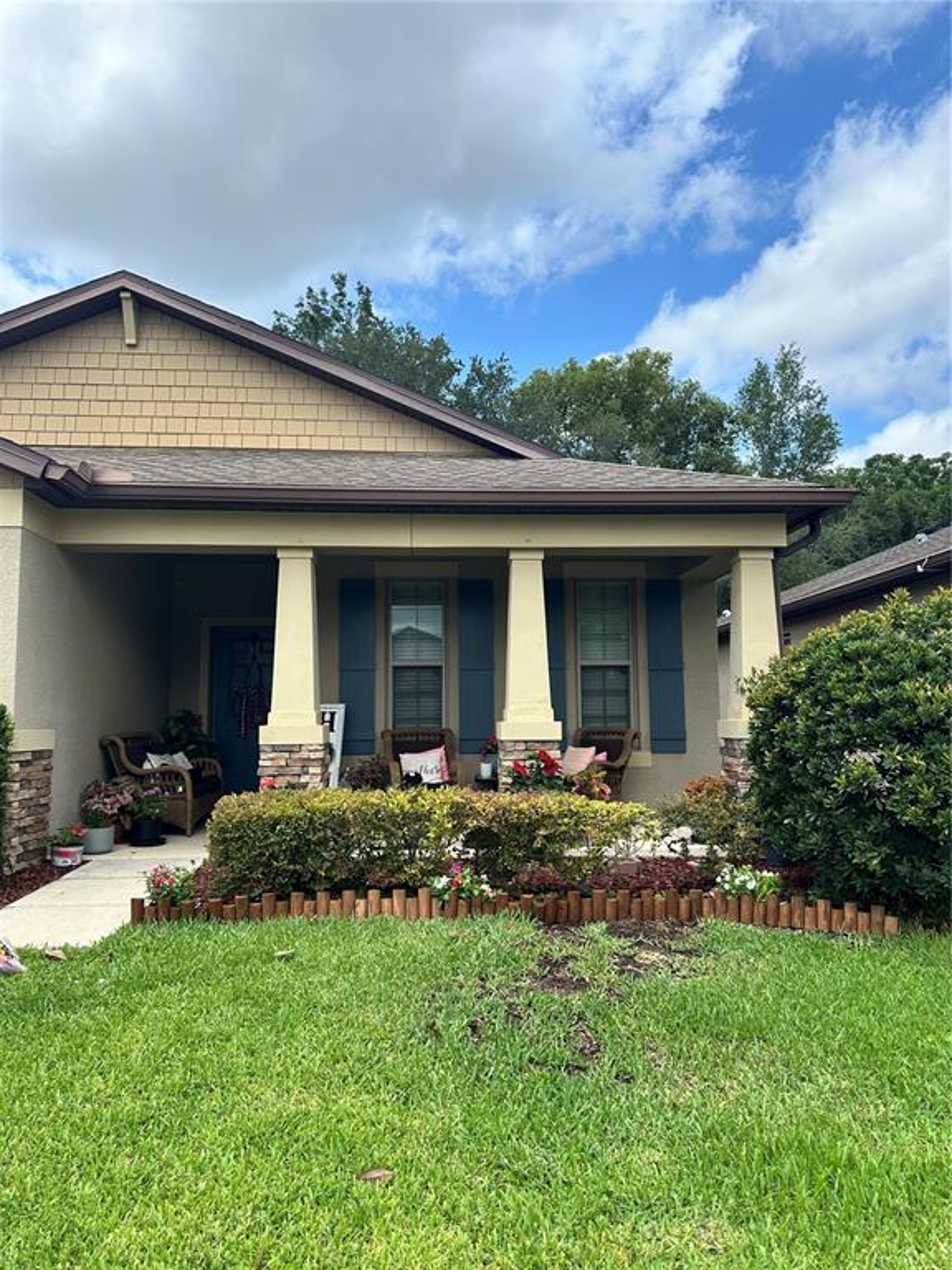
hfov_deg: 56.8
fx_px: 880
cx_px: 476
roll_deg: -0.4
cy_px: 635
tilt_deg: +6.4
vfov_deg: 71.6
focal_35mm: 24
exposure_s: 1/2410
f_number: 1.78
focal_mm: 6.86
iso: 80
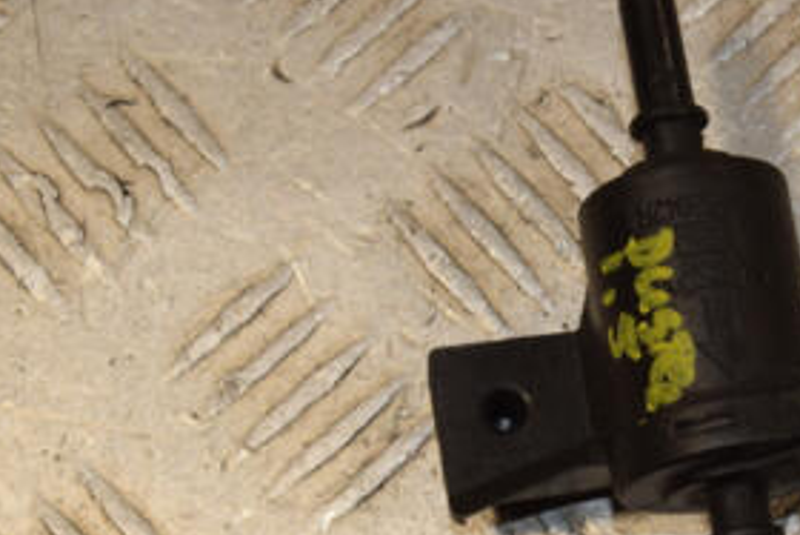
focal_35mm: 167
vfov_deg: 8.2
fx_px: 3713
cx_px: 689
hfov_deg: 12.2
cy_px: 358
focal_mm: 52
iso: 800
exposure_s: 1/200
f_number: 10
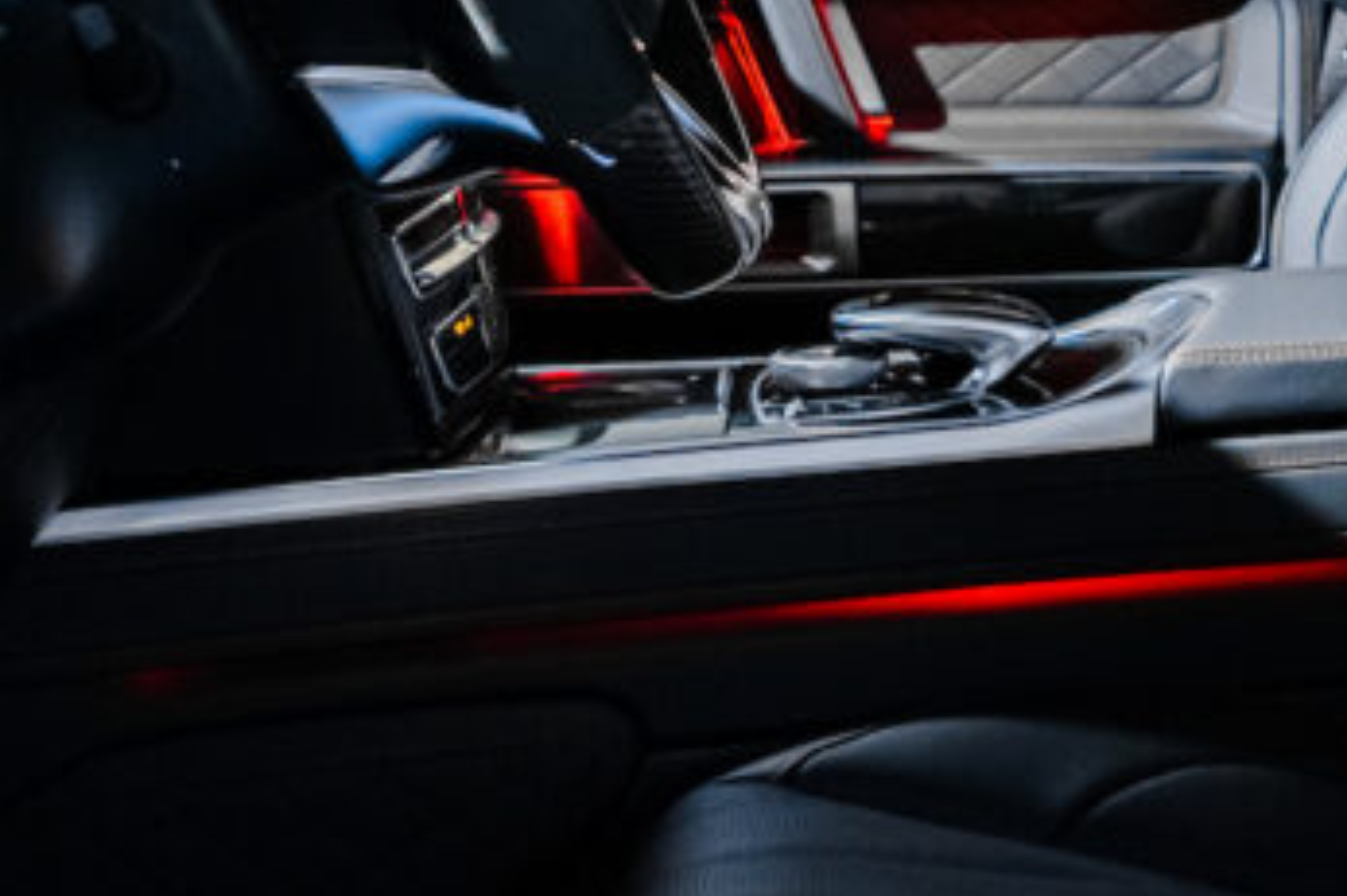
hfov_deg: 32.4
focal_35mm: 62
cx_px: 644
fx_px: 2319
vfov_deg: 21.1
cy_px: -27
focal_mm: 18
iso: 1400
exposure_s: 1/30
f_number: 3.5
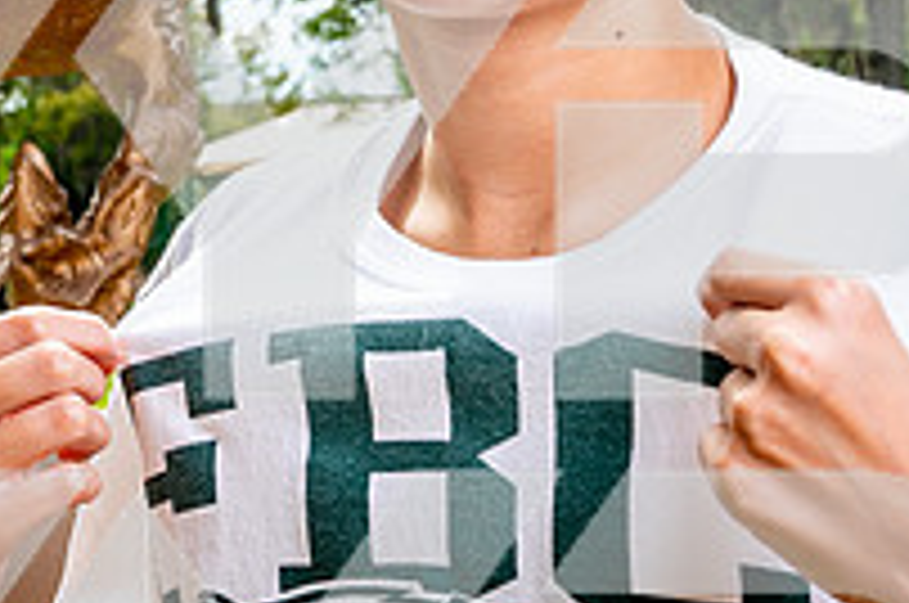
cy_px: 160
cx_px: 425
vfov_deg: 10.9
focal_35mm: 125
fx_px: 3151
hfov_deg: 16.4
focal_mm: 38
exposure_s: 1/125
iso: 100
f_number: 8
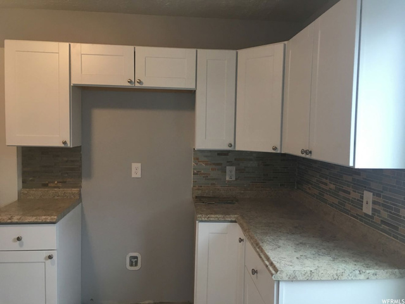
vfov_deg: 48.2
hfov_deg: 61.7
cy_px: 152
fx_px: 339
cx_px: 202
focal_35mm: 29
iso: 64
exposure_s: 1/30
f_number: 2.2
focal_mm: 4.15
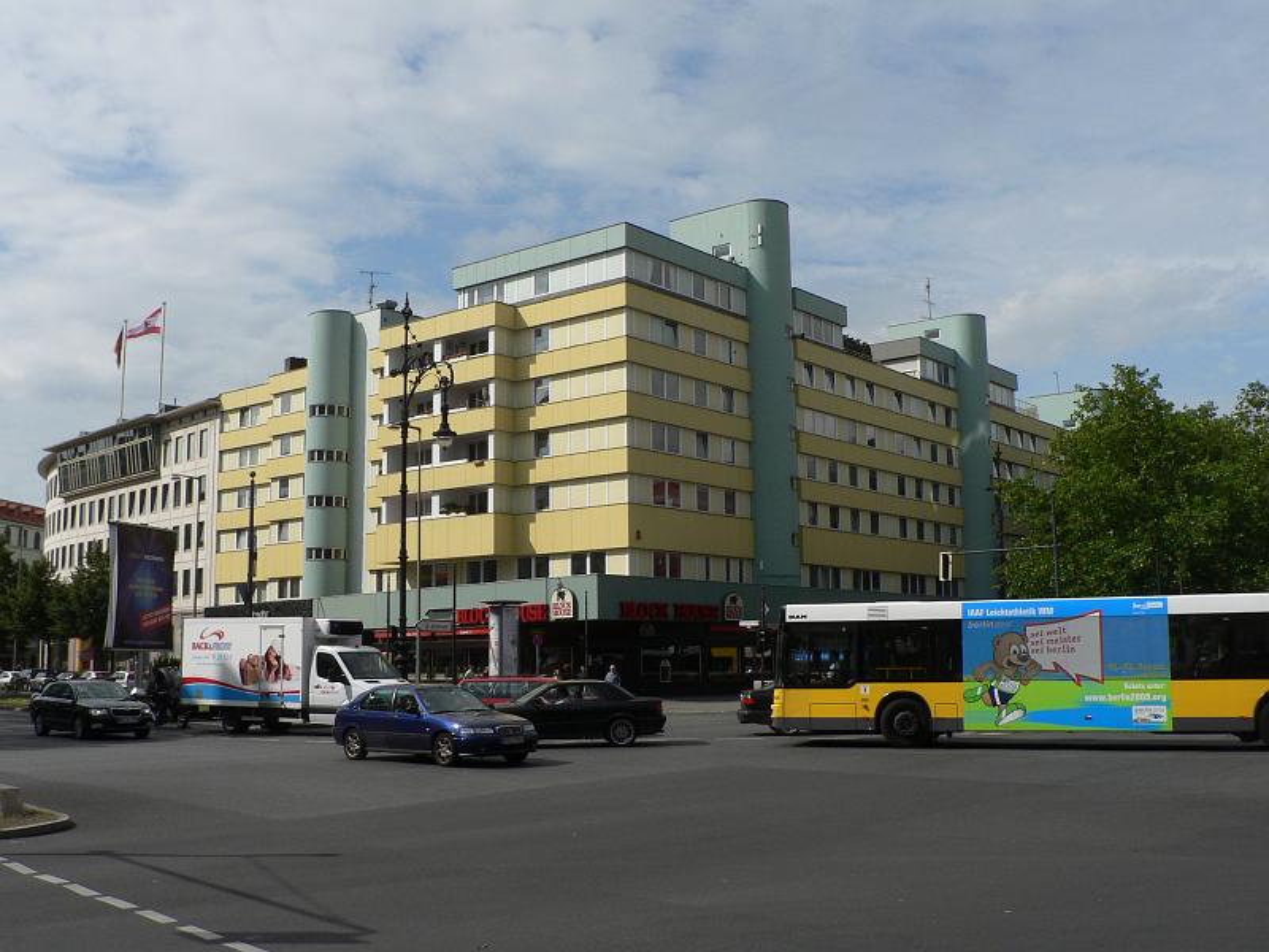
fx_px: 1320
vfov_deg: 39.7
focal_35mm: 36
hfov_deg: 51.4
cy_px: 476
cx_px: 634
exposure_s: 1/800
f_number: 6.3
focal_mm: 6
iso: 100
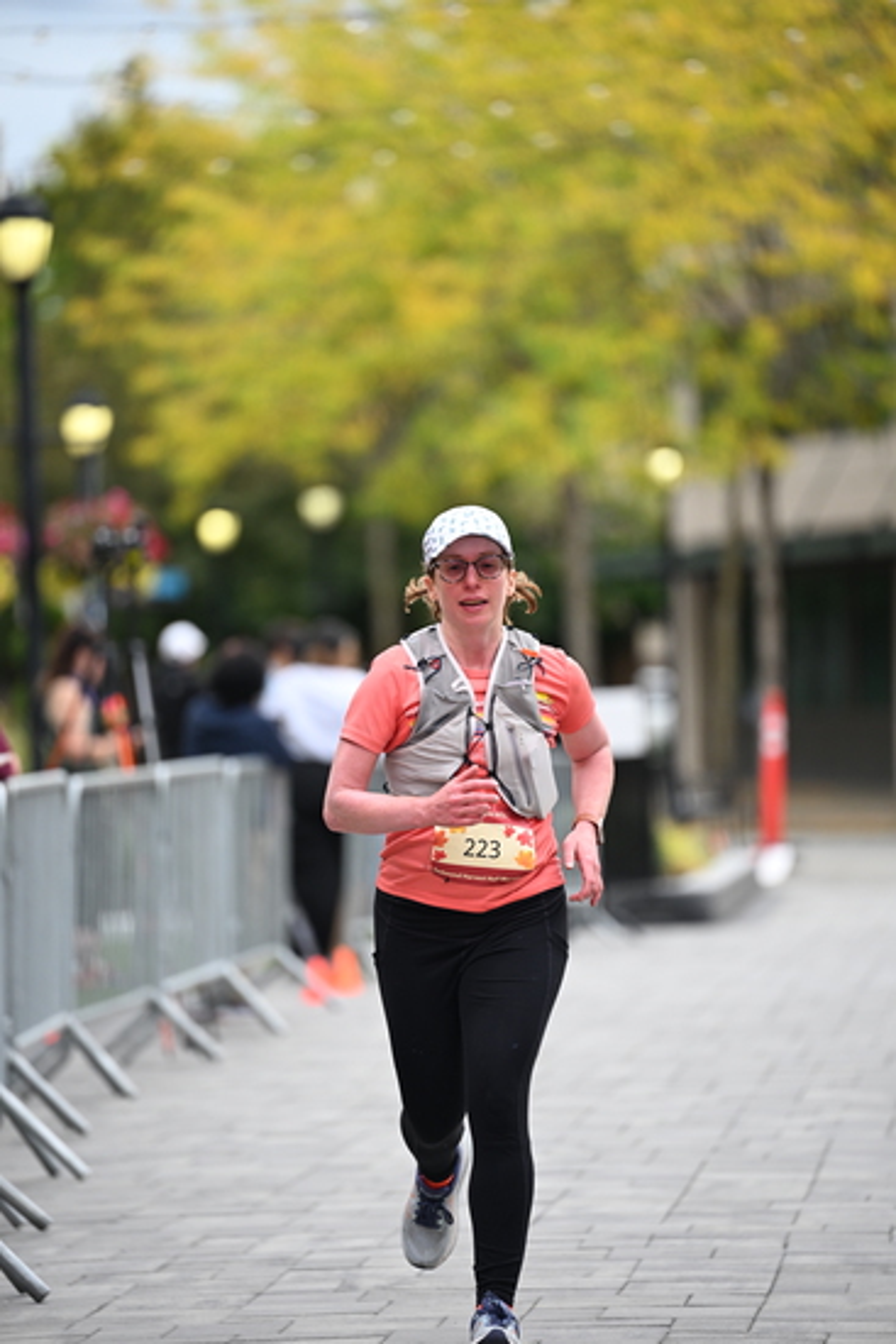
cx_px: 448
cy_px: 672
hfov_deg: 6.9
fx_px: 7461
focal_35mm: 200
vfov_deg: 10.3
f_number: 2.8
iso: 640
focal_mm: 200
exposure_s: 1/2000
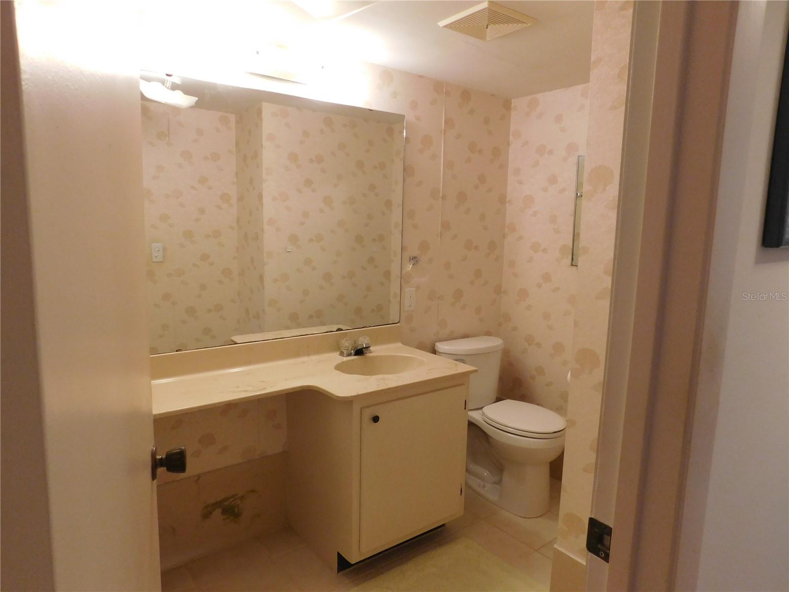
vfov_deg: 58.9
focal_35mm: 23
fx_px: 524
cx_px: 394
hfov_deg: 73.9
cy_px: 296
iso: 320
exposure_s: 1/30
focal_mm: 4
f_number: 3
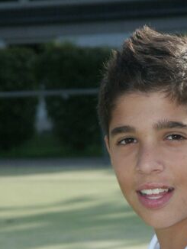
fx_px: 2000
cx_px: 139
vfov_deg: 7.1
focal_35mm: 278
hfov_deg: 5.4
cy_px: 173
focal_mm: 43.14
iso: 200
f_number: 4.5
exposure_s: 1/1000
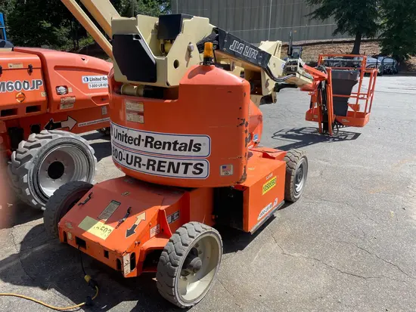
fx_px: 313
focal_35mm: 26
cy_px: 156
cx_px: 208
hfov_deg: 67.3
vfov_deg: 53.1
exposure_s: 1/2506
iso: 32
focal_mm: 4.2
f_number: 1.6
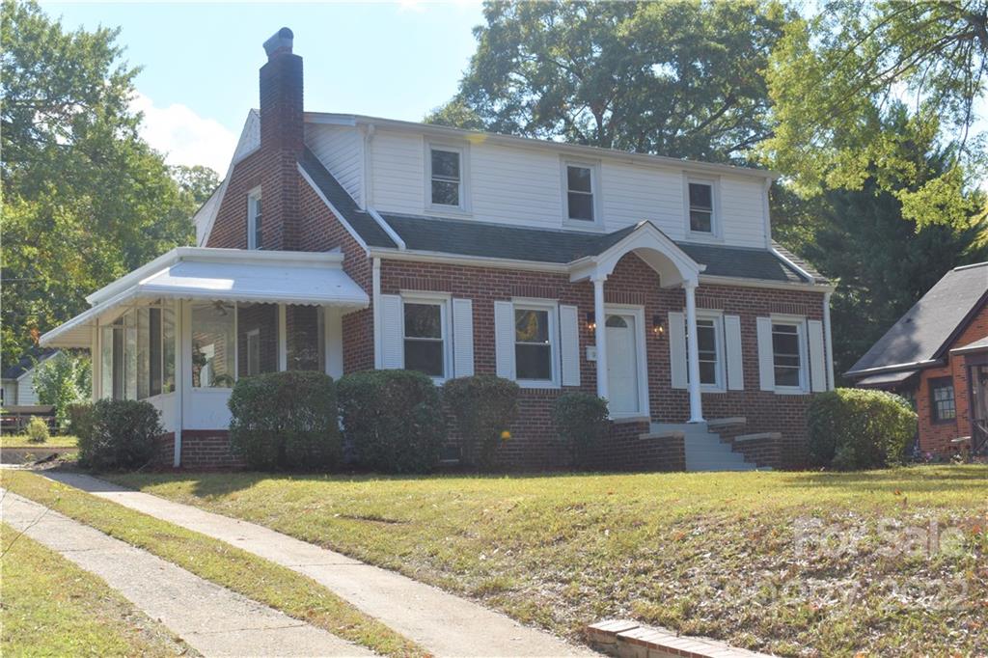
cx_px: 494
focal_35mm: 51
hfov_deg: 38.9
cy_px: 329
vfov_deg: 26.5
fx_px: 1399
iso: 100
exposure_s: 1/200
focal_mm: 34
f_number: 10
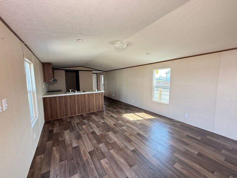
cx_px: 118
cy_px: 89
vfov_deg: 85.7
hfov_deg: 102.1
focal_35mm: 14
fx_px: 96
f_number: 2.2
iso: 200
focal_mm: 2.22
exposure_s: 1/99
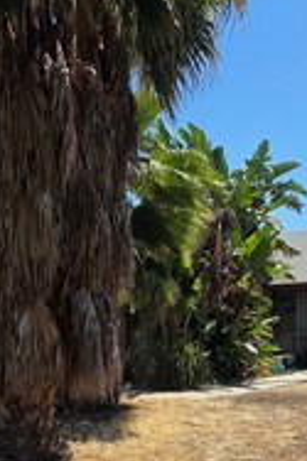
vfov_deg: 41.1
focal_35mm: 46
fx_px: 589
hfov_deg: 28.9
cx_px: 96
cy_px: 365
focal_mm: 2.2
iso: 40
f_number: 1.9
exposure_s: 1/1814
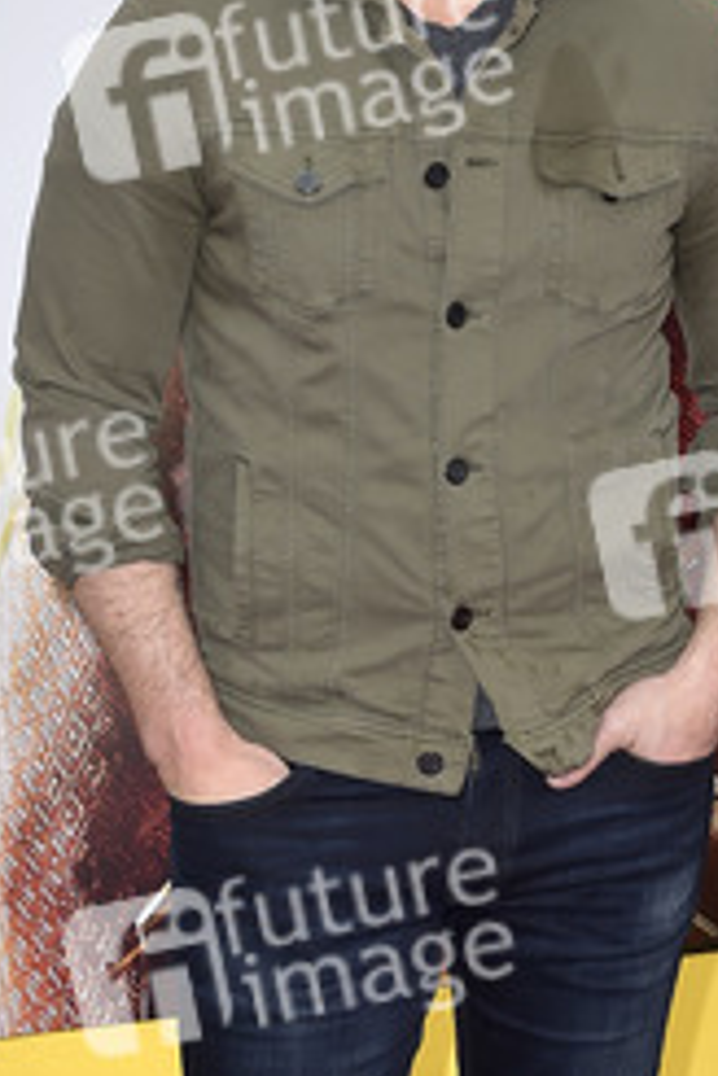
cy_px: 297
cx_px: 418
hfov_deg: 20.9
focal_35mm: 65
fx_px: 1944
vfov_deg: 30.5
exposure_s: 1/250
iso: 320
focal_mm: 40
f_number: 6.3
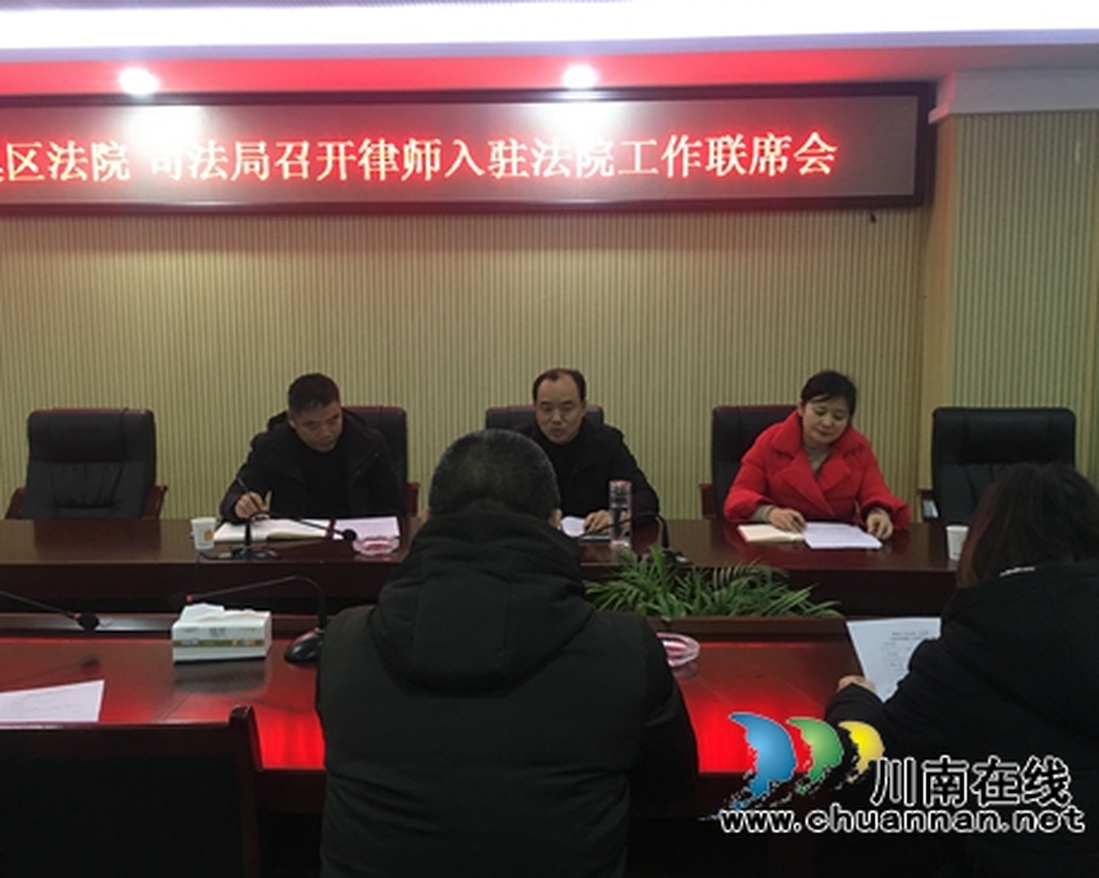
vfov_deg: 47.1
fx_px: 1008
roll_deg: -0.1
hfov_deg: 57.2
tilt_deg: -5.9
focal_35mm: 31
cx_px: 536
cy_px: 434
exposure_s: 1/33
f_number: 2.2
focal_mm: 4.15
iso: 250
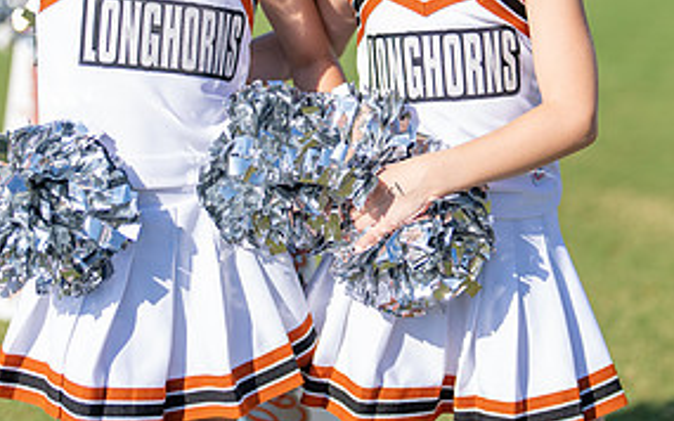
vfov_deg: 11.7
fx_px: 2039
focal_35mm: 111
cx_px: 452
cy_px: 71
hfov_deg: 18.7
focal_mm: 50
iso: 100
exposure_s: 1/6400
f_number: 1.2
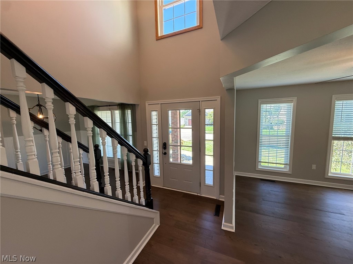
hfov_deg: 102.1
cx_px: 176
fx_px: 143
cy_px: 132
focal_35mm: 14
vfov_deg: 85.7
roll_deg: +1.5
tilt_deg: -4.4
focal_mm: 2.22
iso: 125
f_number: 2.2
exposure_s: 1/120
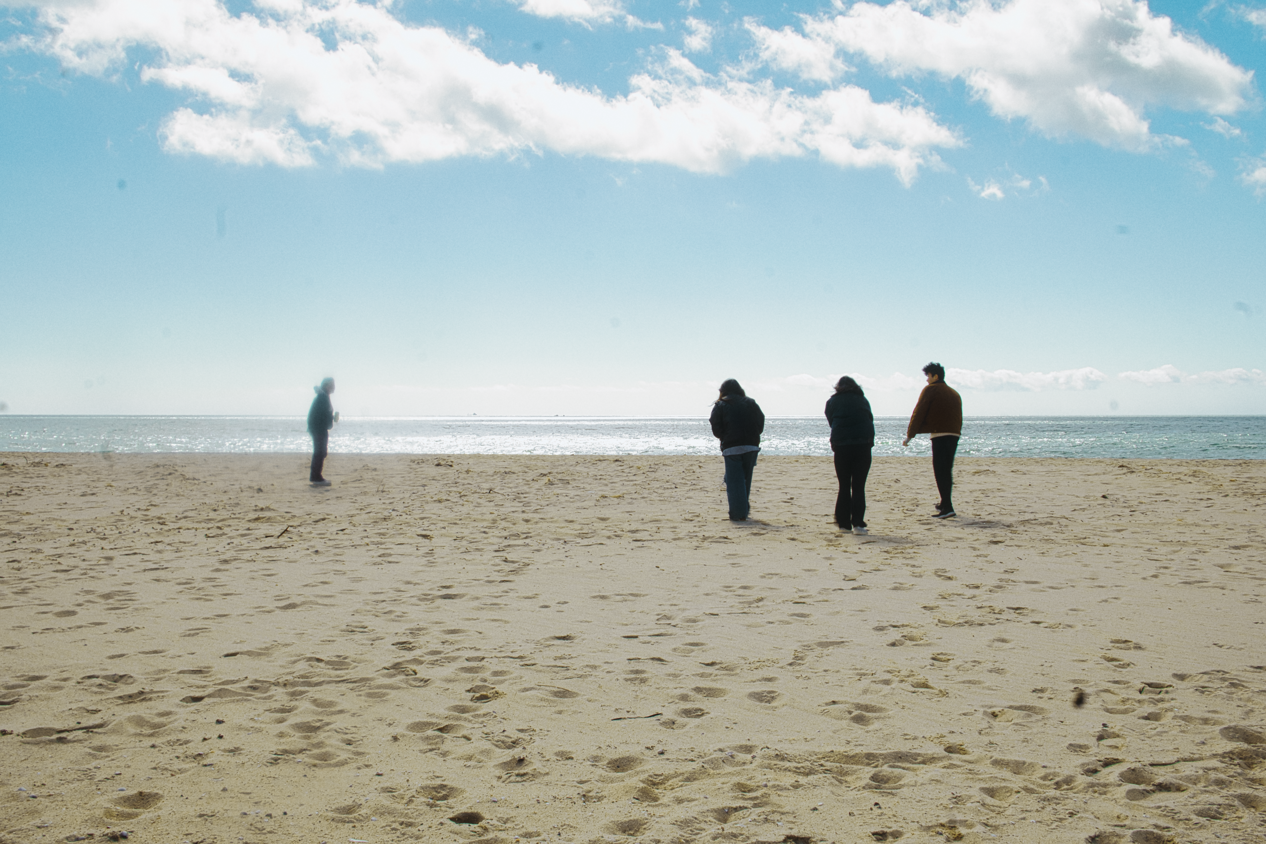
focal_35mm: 36
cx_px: 633
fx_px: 1266
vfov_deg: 36.9
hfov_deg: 53.1
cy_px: 422
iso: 125
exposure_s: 1/25
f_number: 16
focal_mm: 24
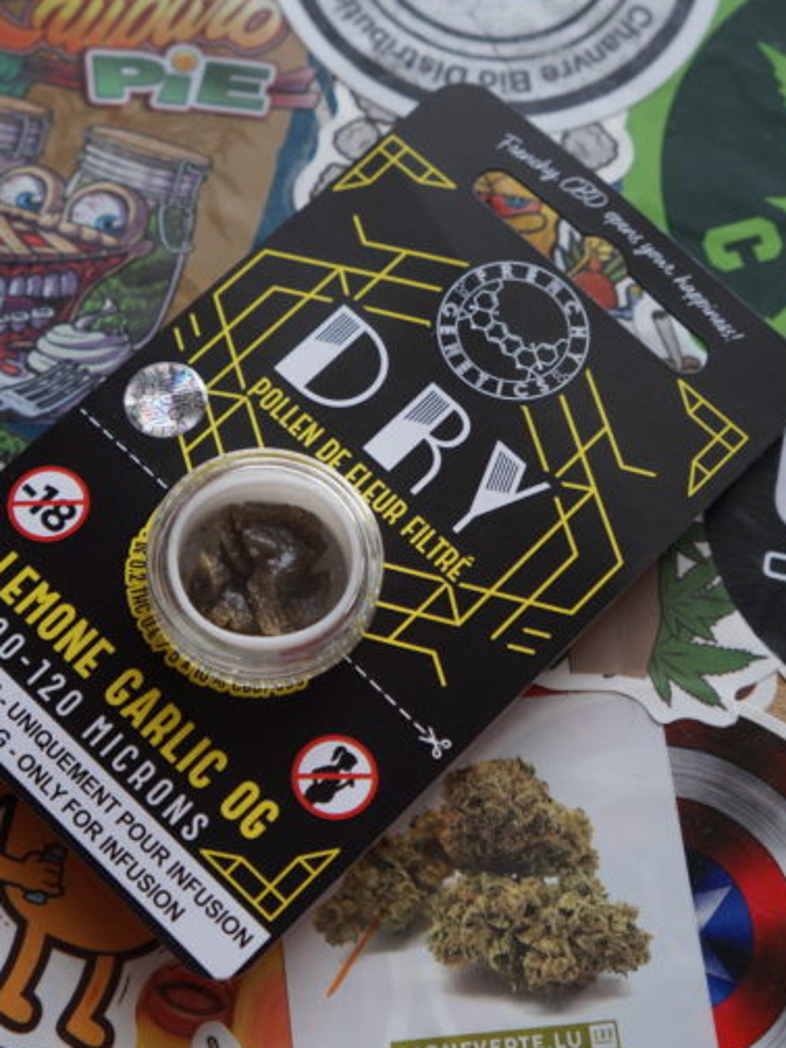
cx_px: 316
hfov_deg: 23.0
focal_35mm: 64
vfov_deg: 30.4
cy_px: 523
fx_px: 1930
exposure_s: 1/160
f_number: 4
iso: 400
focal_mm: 29
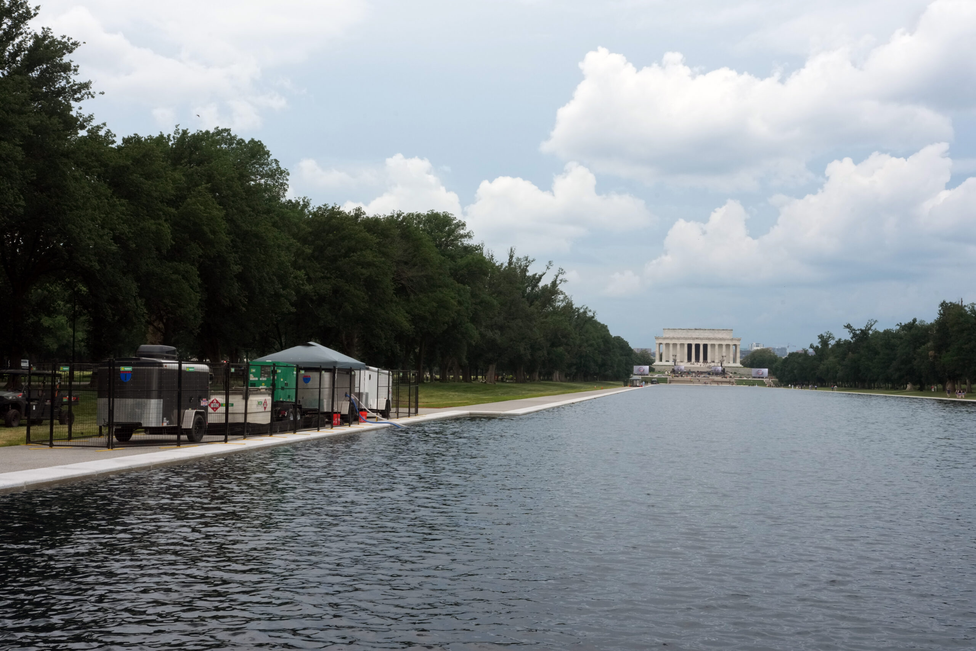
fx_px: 1030
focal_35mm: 38
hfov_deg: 50.7
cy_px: 326
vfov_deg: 35.1
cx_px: 488
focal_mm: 38
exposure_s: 1/320
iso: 1000
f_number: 18
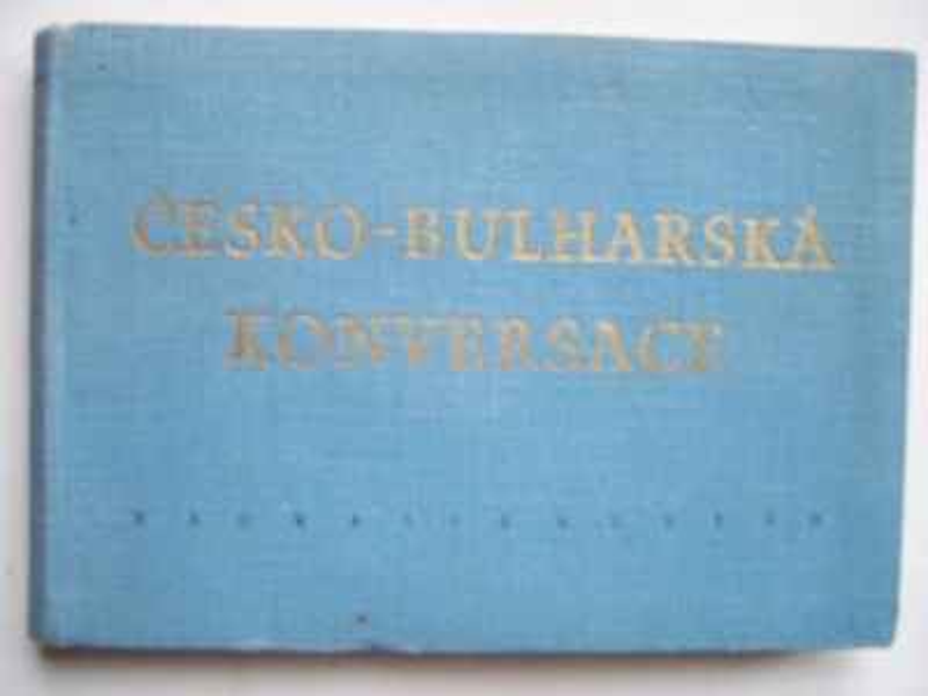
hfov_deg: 54.0
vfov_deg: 41.8
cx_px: 464
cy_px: 348
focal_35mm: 34
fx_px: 911
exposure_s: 1/15
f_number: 2.7
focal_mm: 5.6
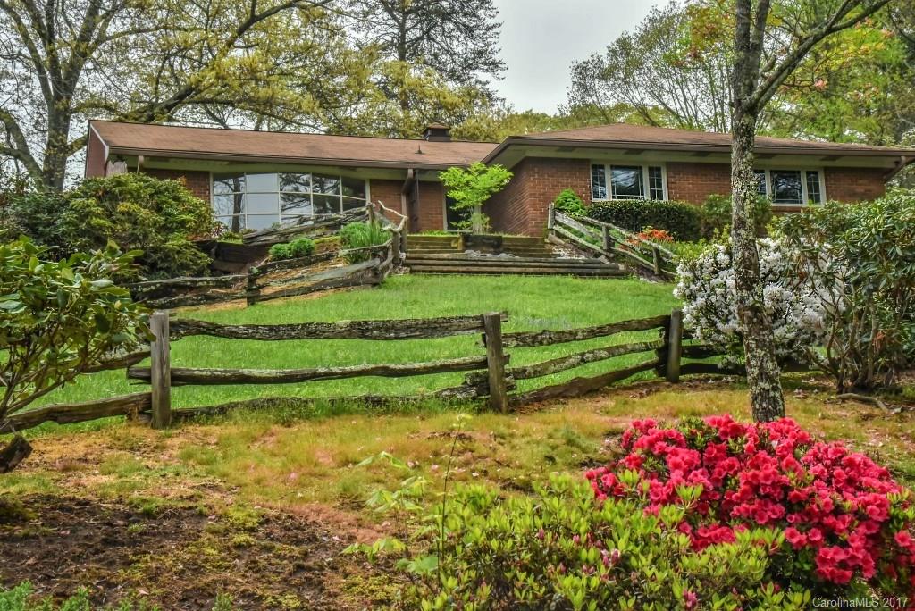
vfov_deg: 26.0
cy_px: 306
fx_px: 1322
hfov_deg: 38.2
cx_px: 458
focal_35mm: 52
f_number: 18
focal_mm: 52
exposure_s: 1/320
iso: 4000
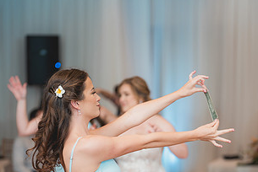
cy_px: 148
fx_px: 681
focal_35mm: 95
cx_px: 126
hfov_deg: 21.4
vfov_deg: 14.3
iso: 80
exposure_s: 1/250
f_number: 1.2
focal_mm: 50
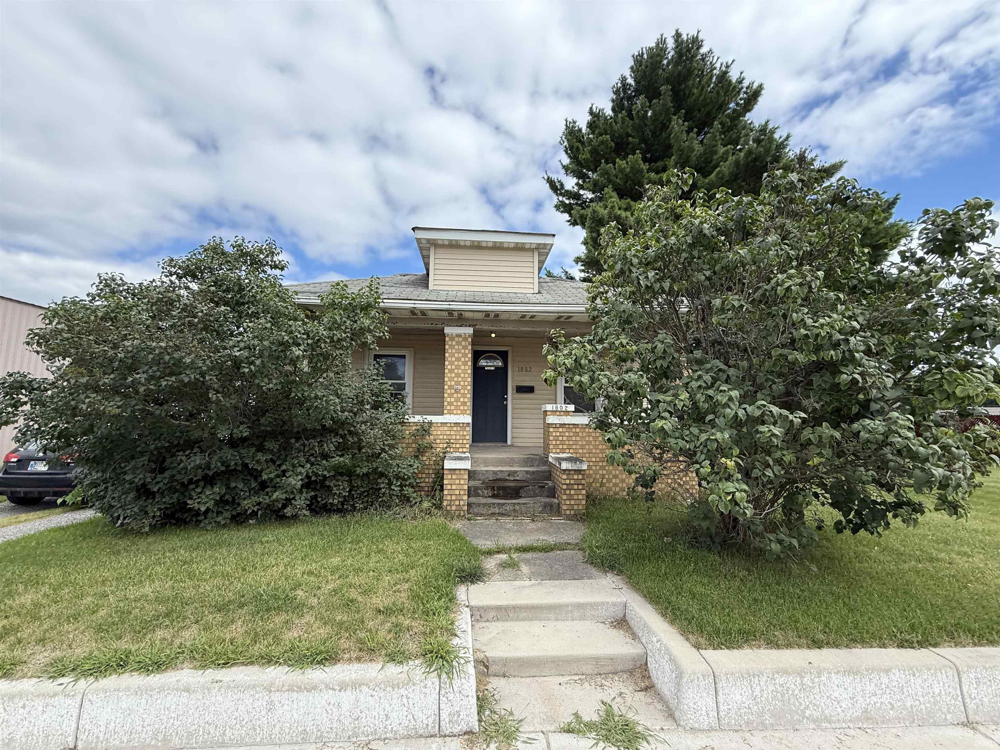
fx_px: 404
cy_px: 375
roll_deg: -1.0
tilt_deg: +5.7
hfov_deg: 102.1
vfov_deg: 85.7
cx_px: 500
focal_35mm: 14
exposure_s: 1/955
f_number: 2.2
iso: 64
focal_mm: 2.22
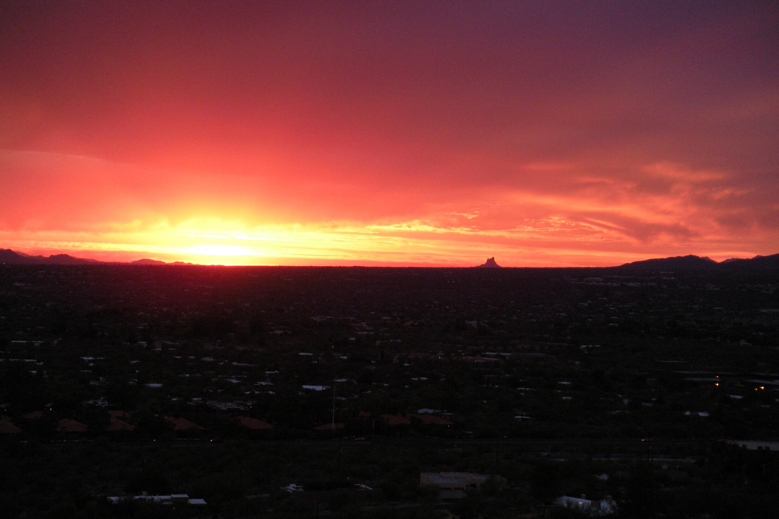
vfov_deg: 14.2
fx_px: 2077
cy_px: 266
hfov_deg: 21.2
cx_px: 389
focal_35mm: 96
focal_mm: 15.4
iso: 168
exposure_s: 1/59.8
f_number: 4.7
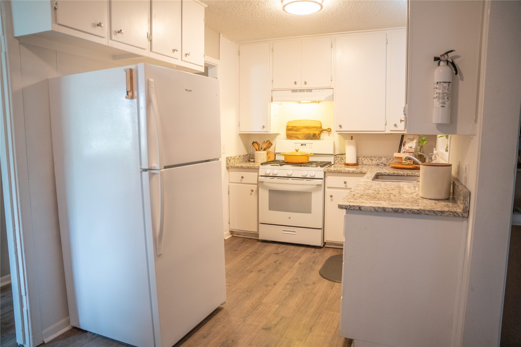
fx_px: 347
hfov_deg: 73.7
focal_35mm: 24
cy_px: 174
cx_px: 260
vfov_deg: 53.1
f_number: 2.8
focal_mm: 24
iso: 2500
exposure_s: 1/160
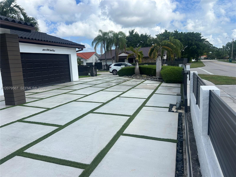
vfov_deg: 53.1
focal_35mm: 26
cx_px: 118
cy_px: 88
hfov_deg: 67.3
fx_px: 177
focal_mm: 5.7
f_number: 1.5
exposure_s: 1/4831
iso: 50
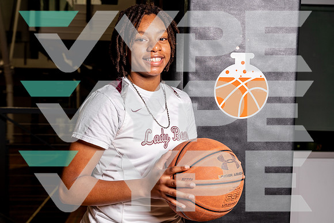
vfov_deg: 27.0
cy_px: 112
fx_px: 464
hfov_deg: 39.6
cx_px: 167
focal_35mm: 50
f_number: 5.6
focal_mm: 50
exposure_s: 1/125
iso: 100
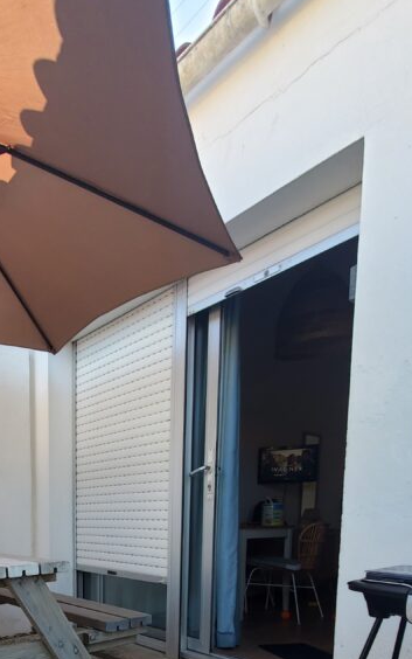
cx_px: 86
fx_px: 449
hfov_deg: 46.9
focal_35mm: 25
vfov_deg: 63.0
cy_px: 570
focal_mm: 1.8
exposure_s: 1/139
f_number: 2.2
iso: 50
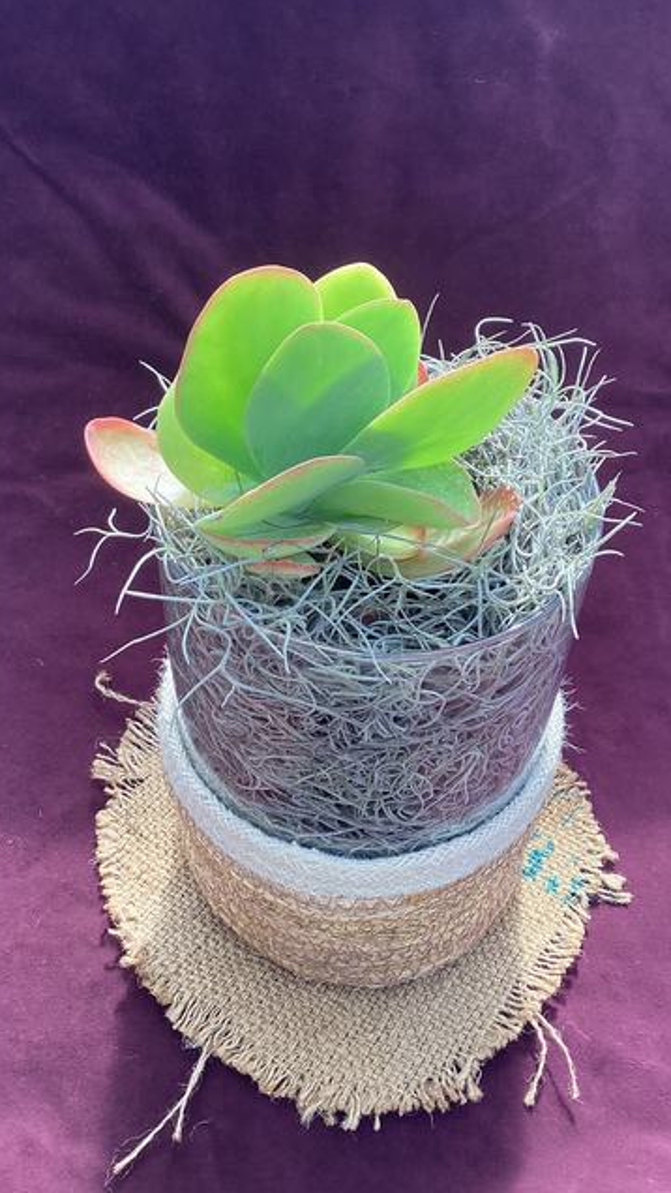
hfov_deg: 34.7
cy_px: 595
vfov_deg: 58.0
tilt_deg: -46.9
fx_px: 1075
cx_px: 343
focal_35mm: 34
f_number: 2.4
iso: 32
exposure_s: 1/120
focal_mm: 3.3
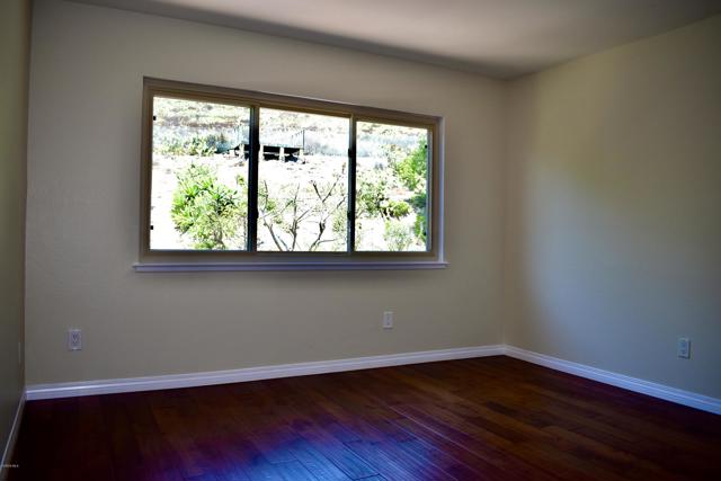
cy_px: 240
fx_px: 541
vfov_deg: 48.0
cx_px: 360
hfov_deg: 67.4
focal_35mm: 27
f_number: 3.5
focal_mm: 18
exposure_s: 1/250
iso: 400
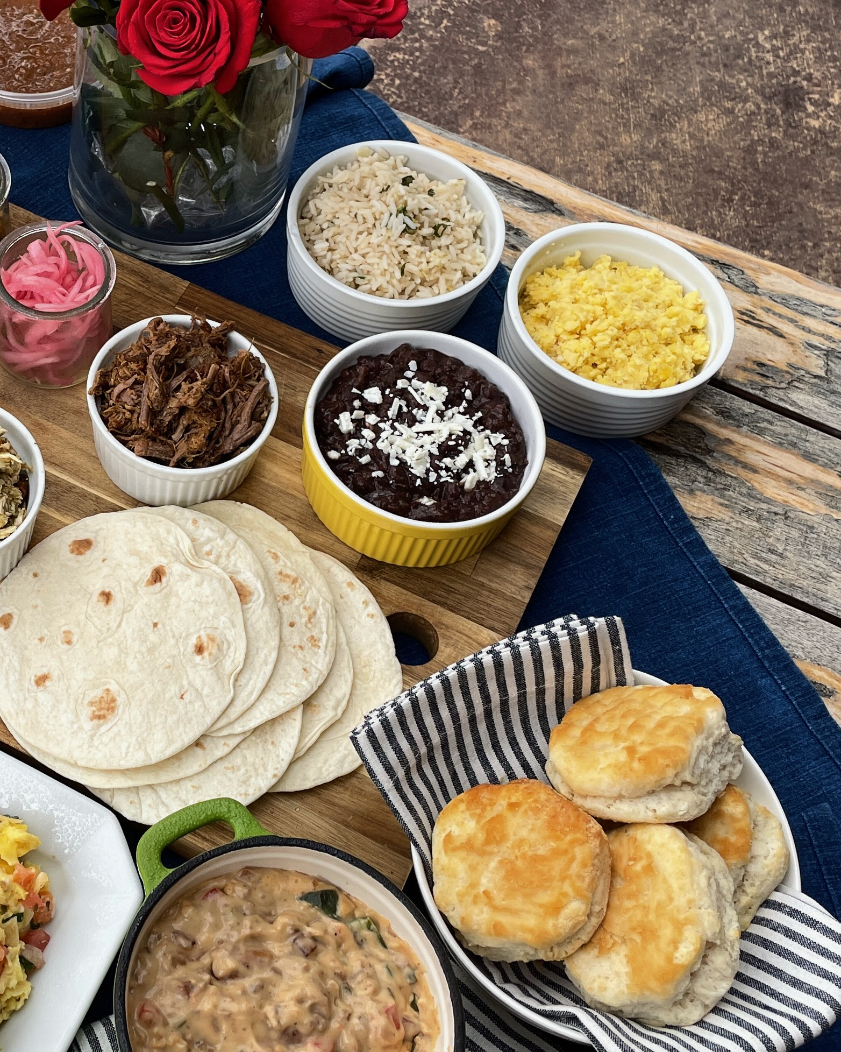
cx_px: 60
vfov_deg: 41.0
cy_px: 432
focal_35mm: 45
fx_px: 1400
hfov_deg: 31.6
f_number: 1.6
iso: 32
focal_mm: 4.2
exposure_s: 1/186
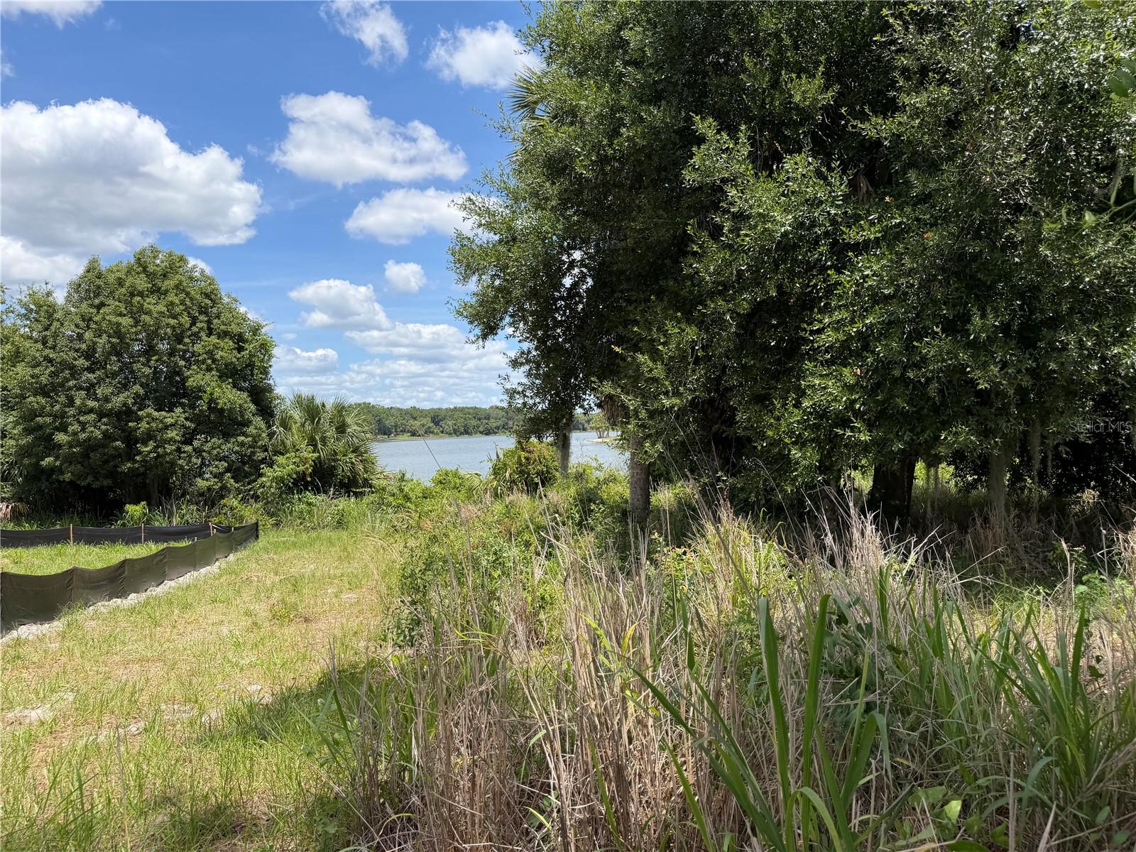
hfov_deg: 71.6
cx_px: 568
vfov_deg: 56.8
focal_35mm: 24
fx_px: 788
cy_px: 426
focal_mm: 6.76
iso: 80
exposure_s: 1/3425
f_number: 1.78
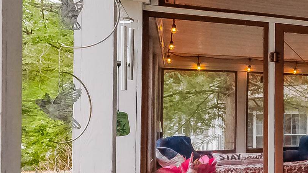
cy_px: 119
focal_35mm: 56
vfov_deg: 21.3
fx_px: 457
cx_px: 532
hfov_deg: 23.2
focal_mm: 14
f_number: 9
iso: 1000
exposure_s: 1/125
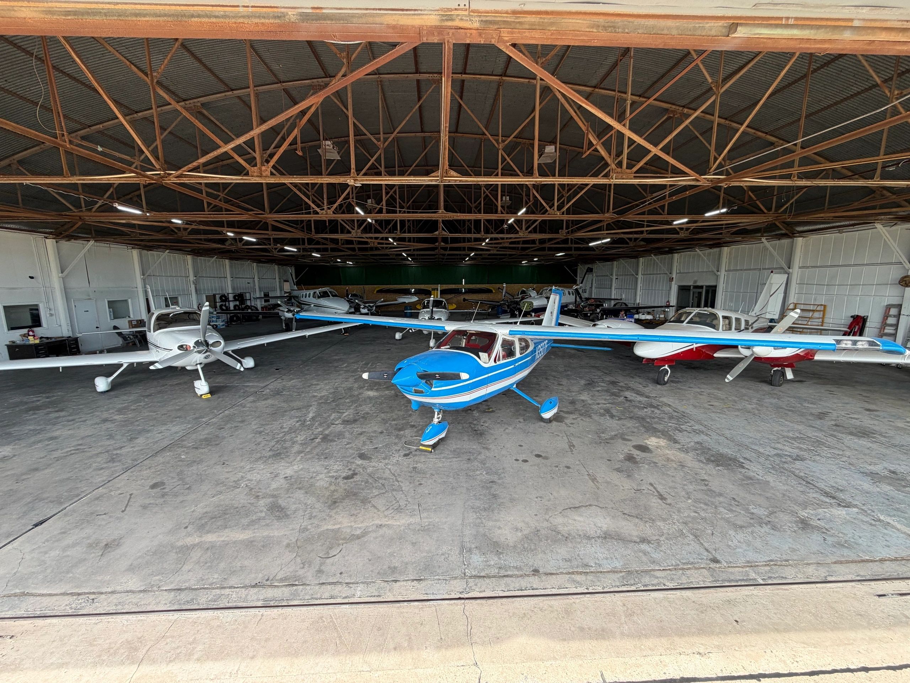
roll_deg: +0.7
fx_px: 368
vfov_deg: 85.7
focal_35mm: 14
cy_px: 342
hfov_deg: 102.1
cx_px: 455
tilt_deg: -10.0
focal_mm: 2.22
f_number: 2.2
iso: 40
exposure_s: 1/120
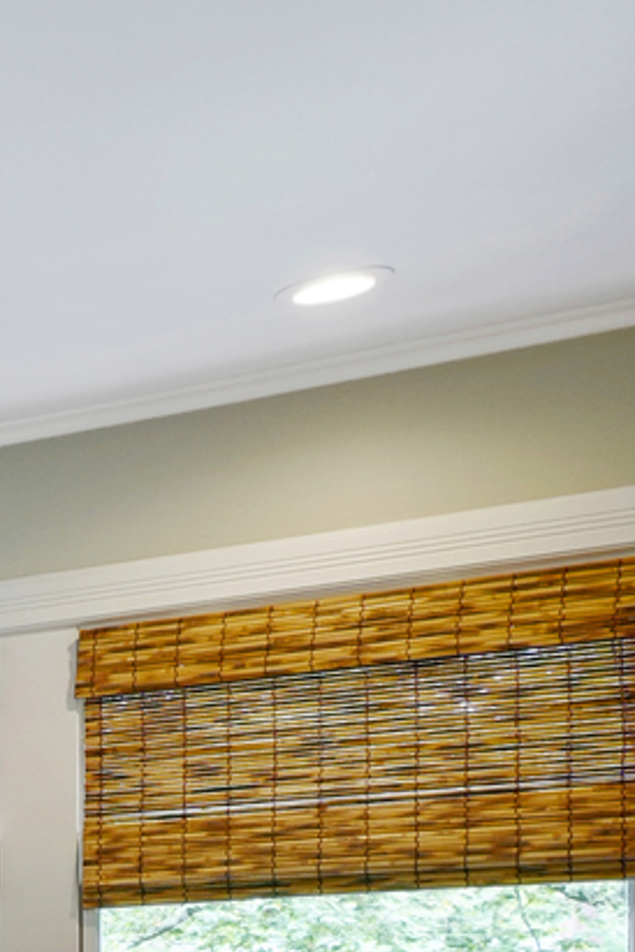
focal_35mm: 70
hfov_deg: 10.6
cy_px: 1079
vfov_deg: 26.3
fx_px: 1852
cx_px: -1402
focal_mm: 16
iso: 640
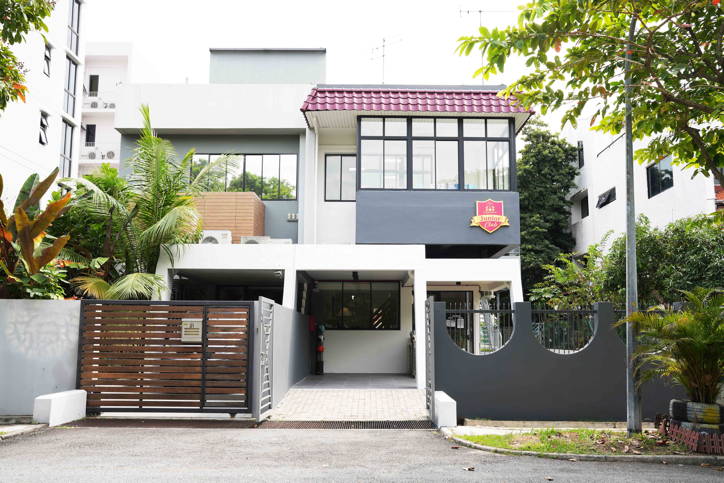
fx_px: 698
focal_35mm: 35
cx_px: 362
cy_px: 242
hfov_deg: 54.8
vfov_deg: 38.2
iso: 100
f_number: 9
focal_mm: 34.7
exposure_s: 1/60
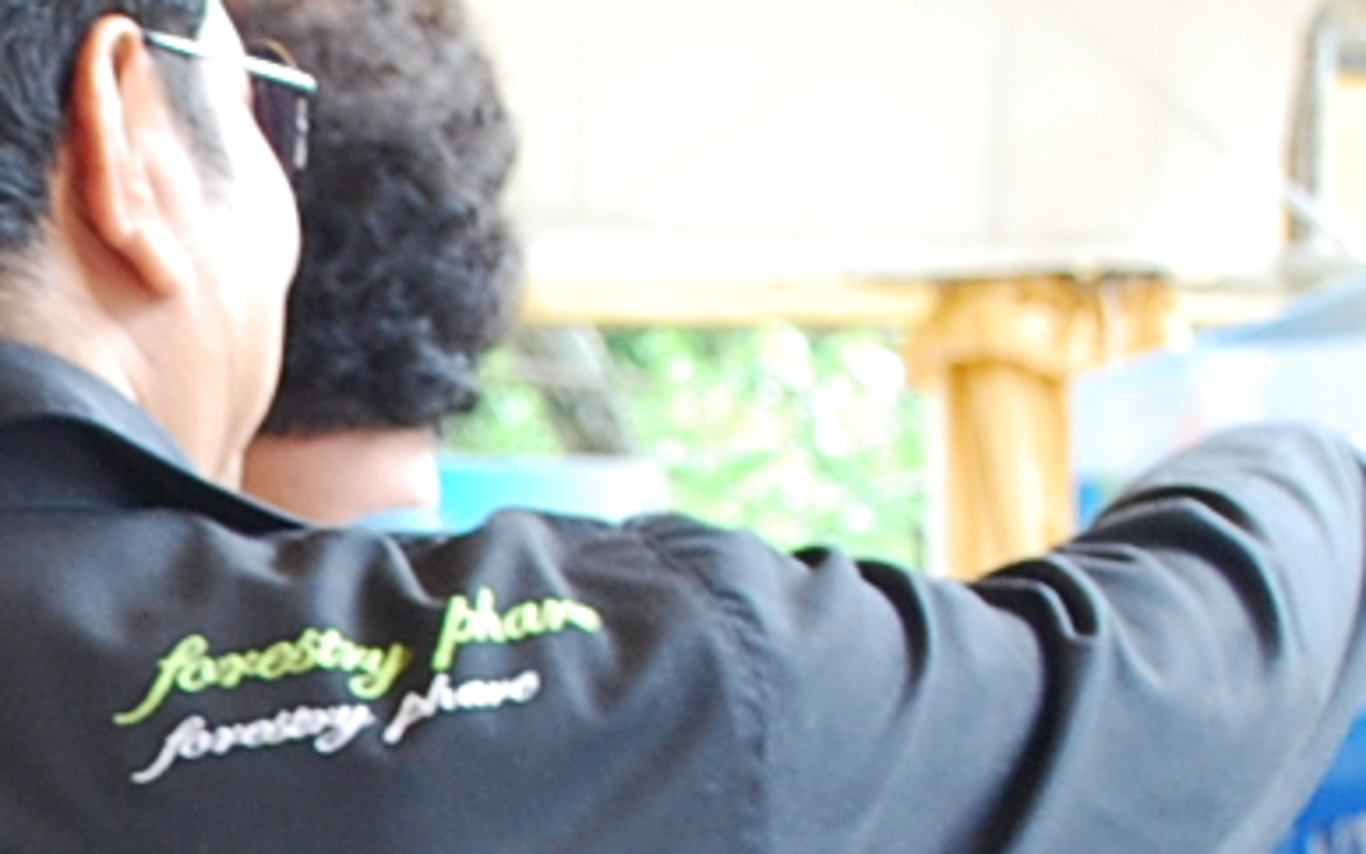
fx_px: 6851
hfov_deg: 10.8
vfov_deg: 7.0
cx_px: -879
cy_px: 1306
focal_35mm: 184
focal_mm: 24
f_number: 4.2
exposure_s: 1/160
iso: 400
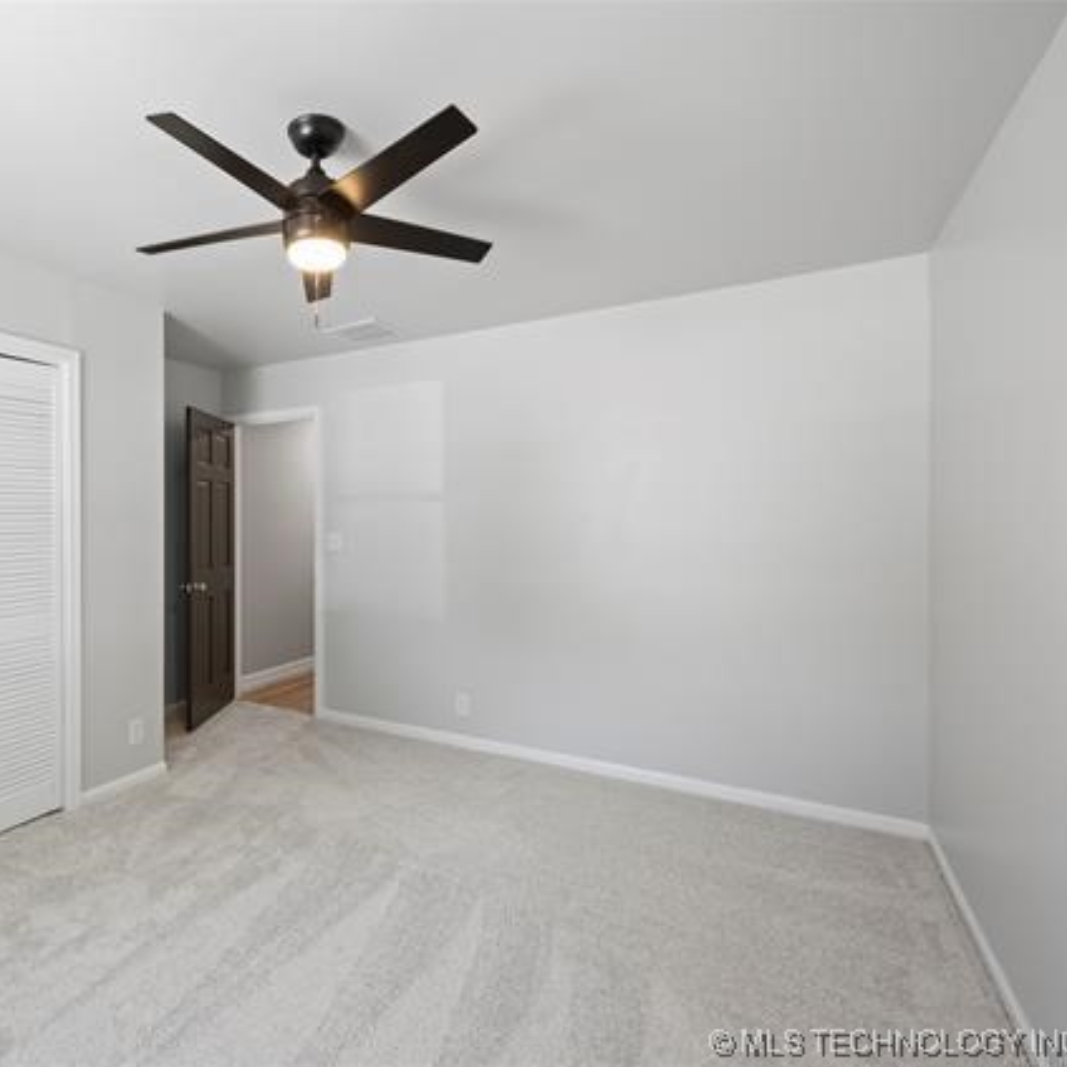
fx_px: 628
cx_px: 358
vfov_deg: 80.7
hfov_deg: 78.2
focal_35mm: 18
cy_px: 534
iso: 800
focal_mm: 14
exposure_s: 1/6
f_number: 8
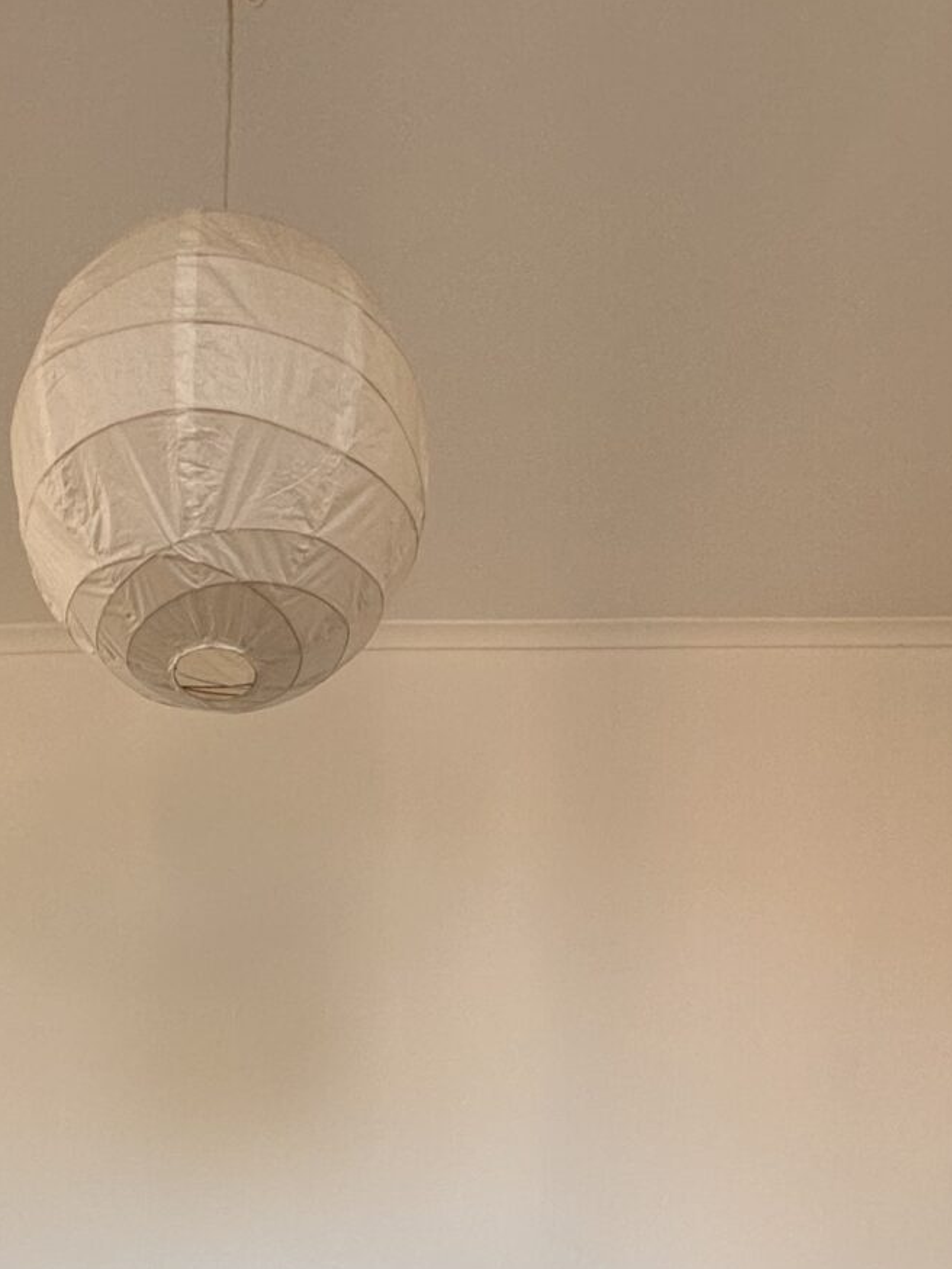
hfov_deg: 34.5
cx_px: 251
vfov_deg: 34.6
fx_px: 1503
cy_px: 1587
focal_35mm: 41
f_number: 2.2
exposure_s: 1/99
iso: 64
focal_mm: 2.22
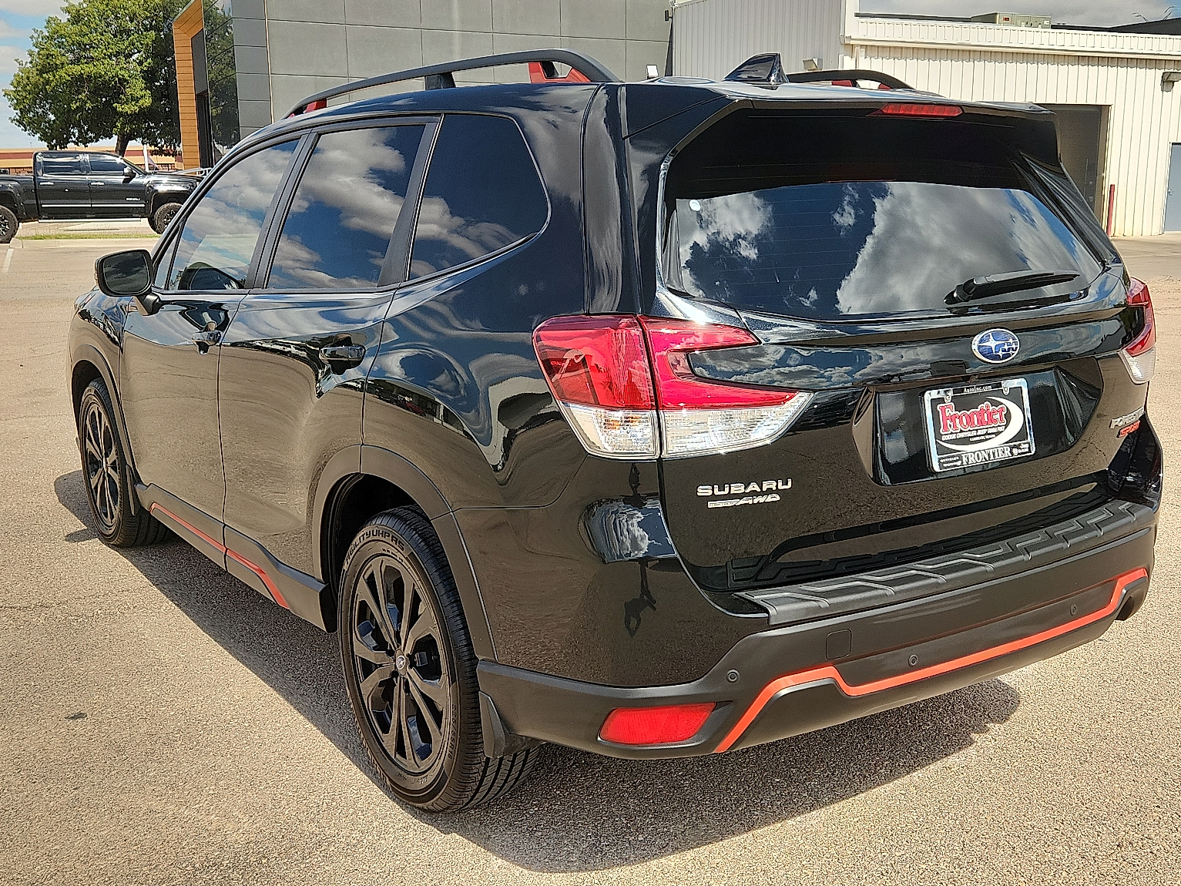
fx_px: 819
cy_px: 438
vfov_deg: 56.8
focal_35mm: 24
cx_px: 602
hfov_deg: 71.6
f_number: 1.8
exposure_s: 1/1250
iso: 50
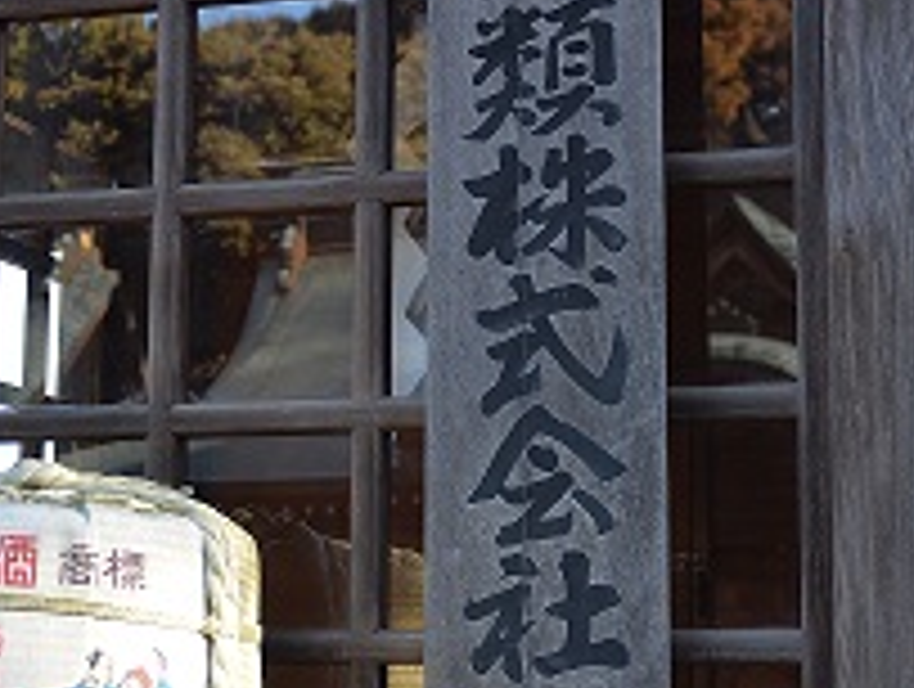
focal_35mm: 96
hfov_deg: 20.4
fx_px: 2539
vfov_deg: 15.4
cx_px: 428
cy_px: 331
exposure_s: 1/200
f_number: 4.5
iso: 200
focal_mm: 44
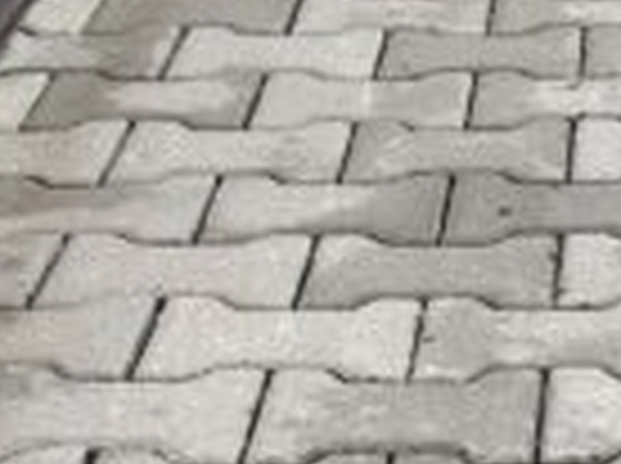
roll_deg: +1.8
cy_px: -167
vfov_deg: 9.3
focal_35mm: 156
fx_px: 2794
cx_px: 810
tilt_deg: -17.8
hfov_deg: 12.3
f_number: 1.8
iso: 25
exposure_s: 1/40
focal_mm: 3.99
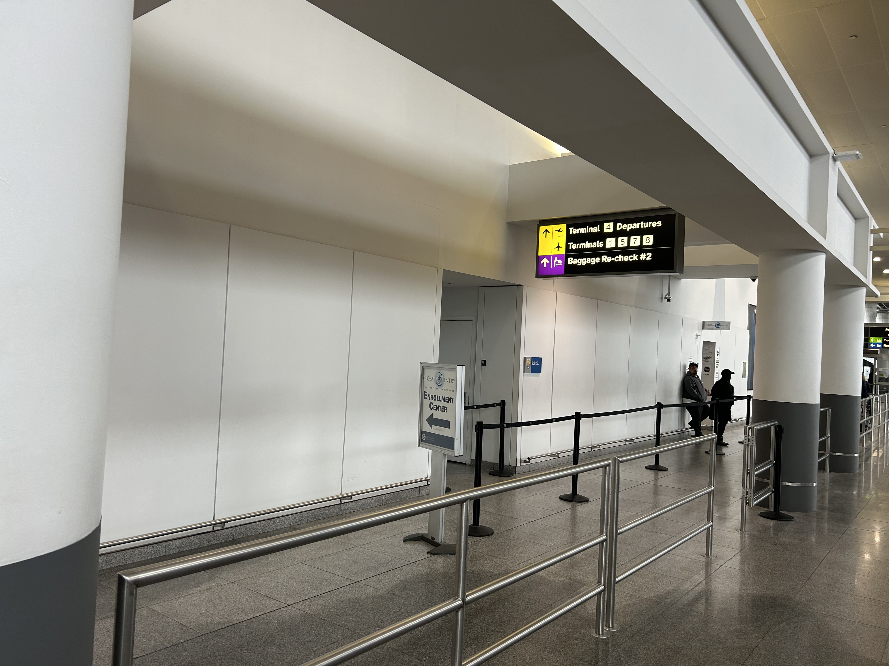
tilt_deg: +0.5
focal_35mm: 26
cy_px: 333
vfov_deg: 53.1
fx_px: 668
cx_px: 444
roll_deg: -3.1
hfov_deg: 67.3
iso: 64
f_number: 1.5
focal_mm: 5.7
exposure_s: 1/120
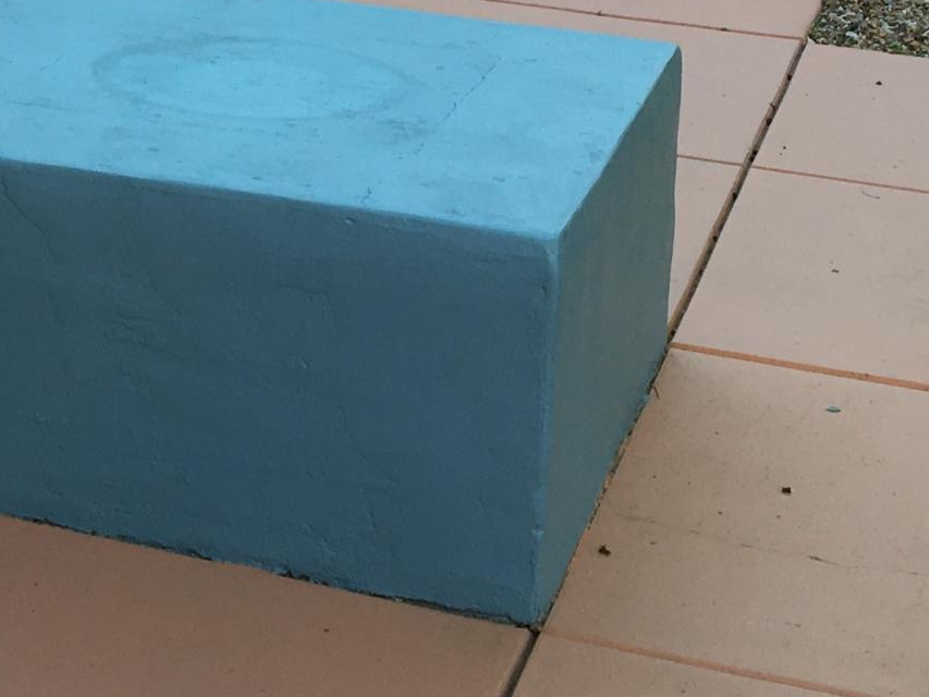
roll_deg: -1.7
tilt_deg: -6.5
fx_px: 2738
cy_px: -322
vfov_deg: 13.7
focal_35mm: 102
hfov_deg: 18.8
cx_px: 4
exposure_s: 1/60
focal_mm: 4.15
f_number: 2.2
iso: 25
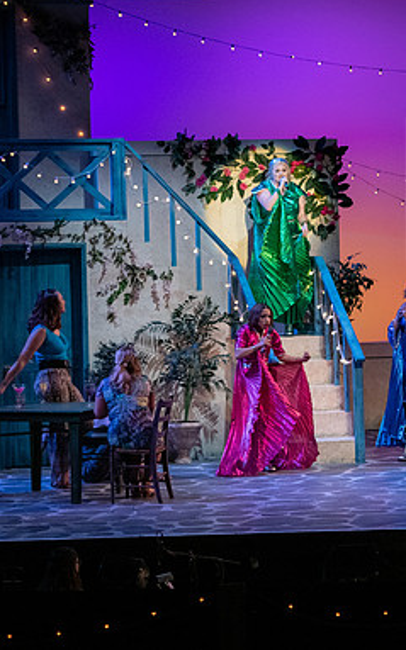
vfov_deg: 14.7
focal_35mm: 142
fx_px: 2517
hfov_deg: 9.2
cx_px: 355
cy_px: 323
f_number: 3.2
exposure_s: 1/400
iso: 3200
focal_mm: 92
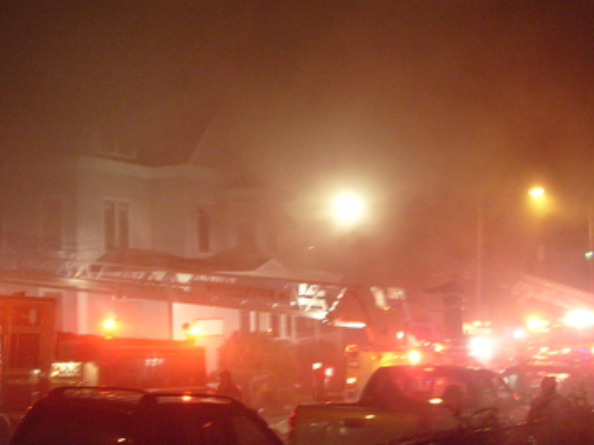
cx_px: 265
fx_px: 1081
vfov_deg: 23.2
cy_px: 177
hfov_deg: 30.7
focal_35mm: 63
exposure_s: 1/15
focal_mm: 7.8
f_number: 2.8
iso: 400
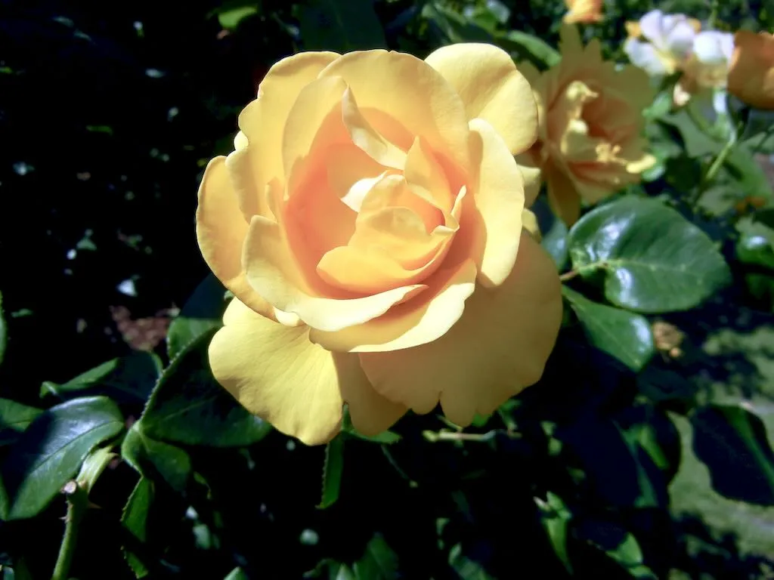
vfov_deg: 46.8
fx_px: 671
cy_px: 290
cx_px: 387
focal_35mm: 30
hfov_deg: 60.0
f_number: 7
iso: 160
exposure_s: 1/652
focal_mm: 5.4
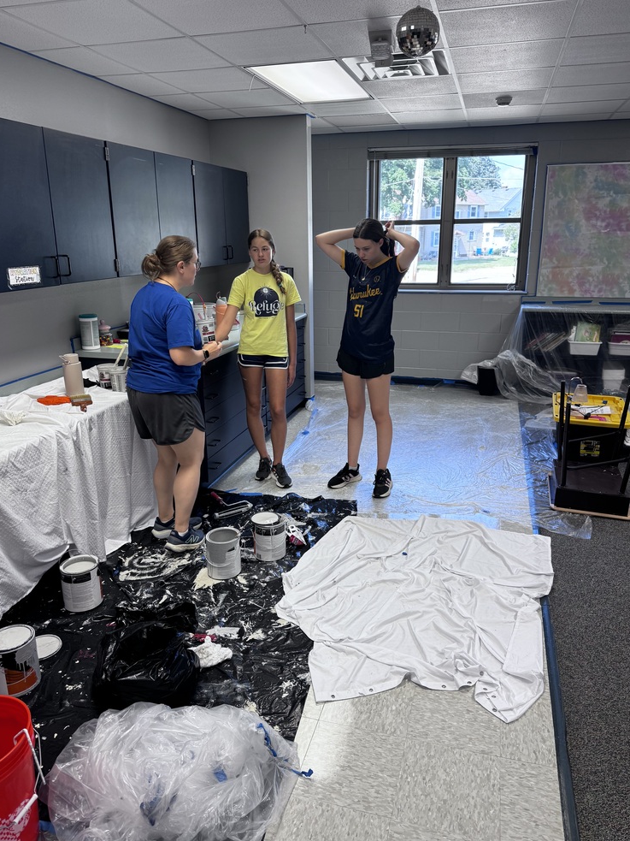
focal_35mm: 25
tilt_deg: -15.4
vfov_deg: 69.4
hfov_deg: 54.9
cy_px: 404
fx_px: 607
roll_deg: -0.5
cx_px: 317
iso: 100
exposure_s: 1/120
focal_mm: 6.76
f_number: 1.78
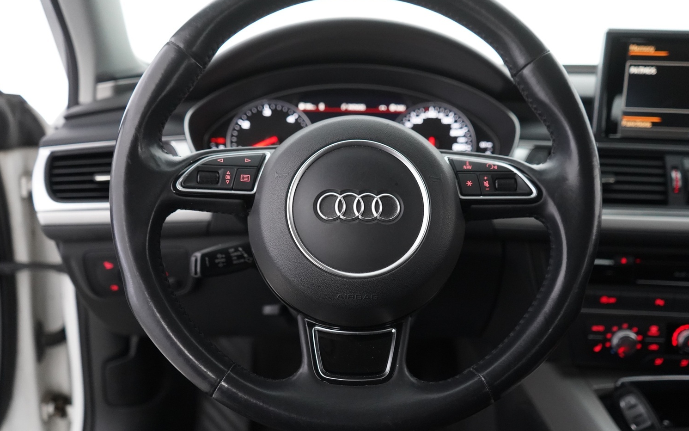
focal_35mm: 31
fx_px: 582
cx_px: 355
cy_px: 215
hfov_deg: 61.2
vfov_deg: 40.6
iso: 5000
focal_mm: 28
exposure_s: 1/60
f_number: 3.5
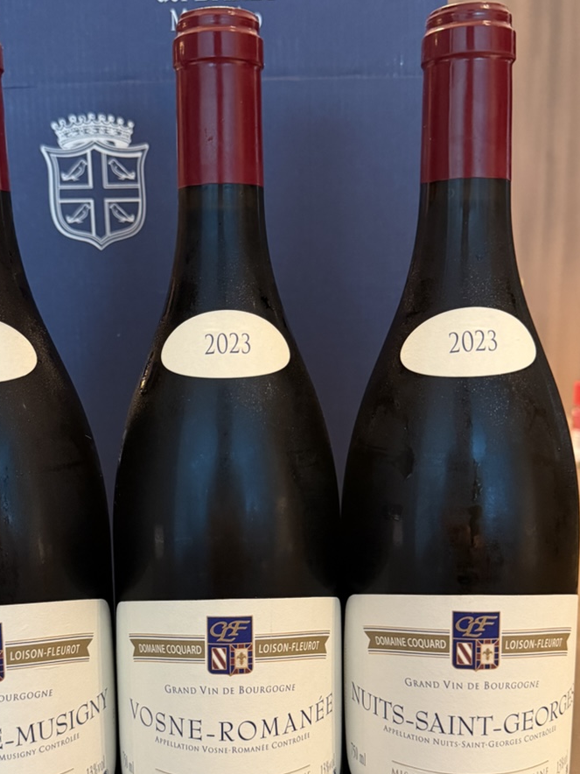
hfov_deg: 37.6
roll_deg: +1.0
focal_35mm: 38
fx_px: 849
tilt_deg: -9.9
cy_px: 441
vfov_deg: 48.8
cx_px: 236
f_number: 1.78
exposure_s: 1/50
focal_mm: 6.76
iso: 640
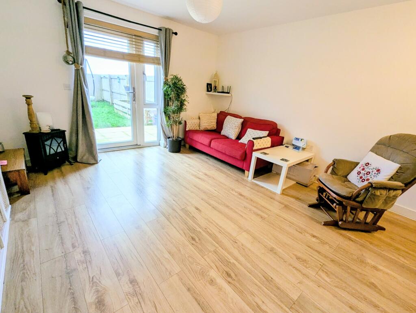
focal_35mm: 13
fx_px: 156
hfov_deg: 106.1
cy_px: 156
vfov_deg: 90.1
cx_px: 208
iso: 58
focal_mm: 1.95
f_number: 2.2
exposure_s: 1/30.6
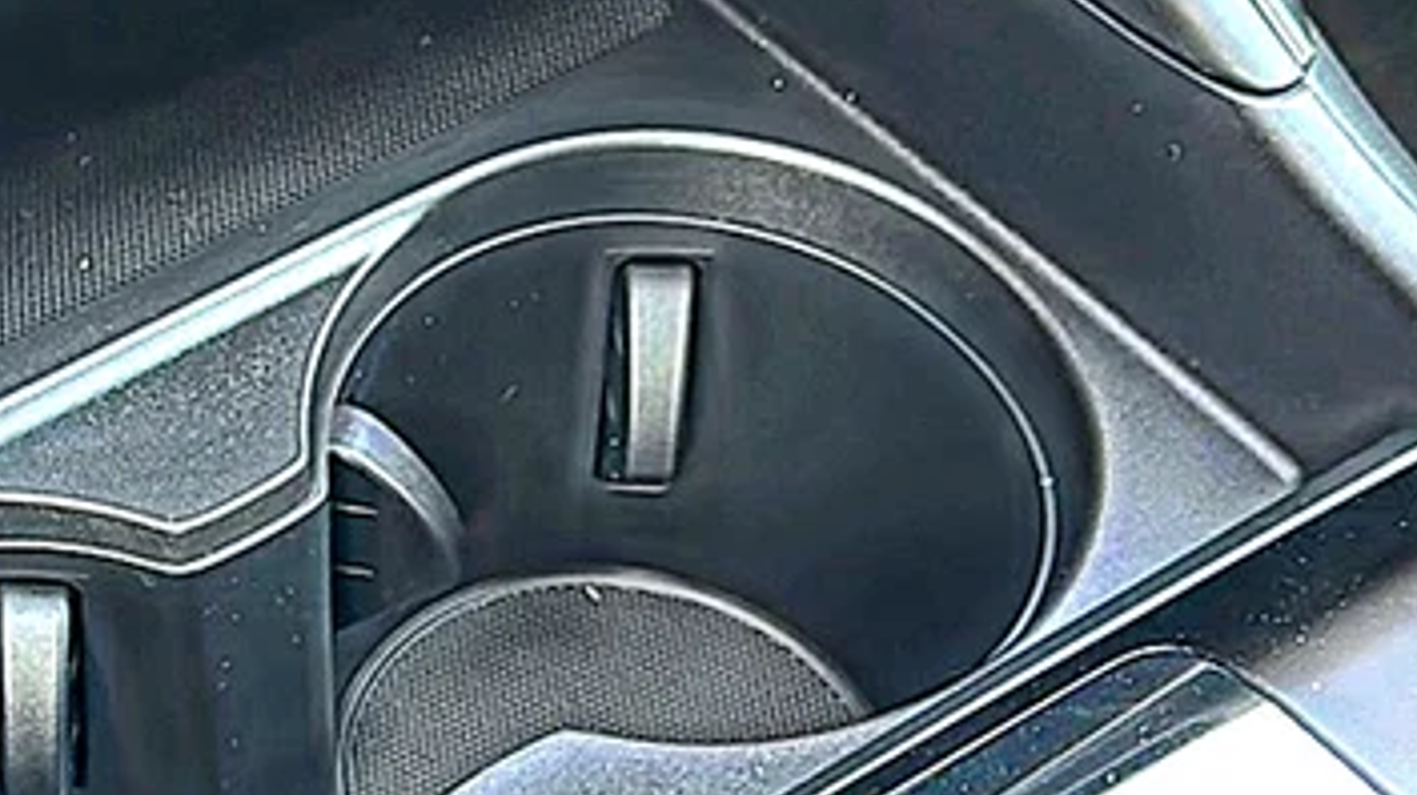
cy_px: 488
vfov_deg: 15.1
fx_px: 3004
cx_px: 261
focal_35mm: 80
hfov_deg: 26.0
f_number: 1.78
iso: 160
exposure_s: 1/50
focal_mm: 6.86
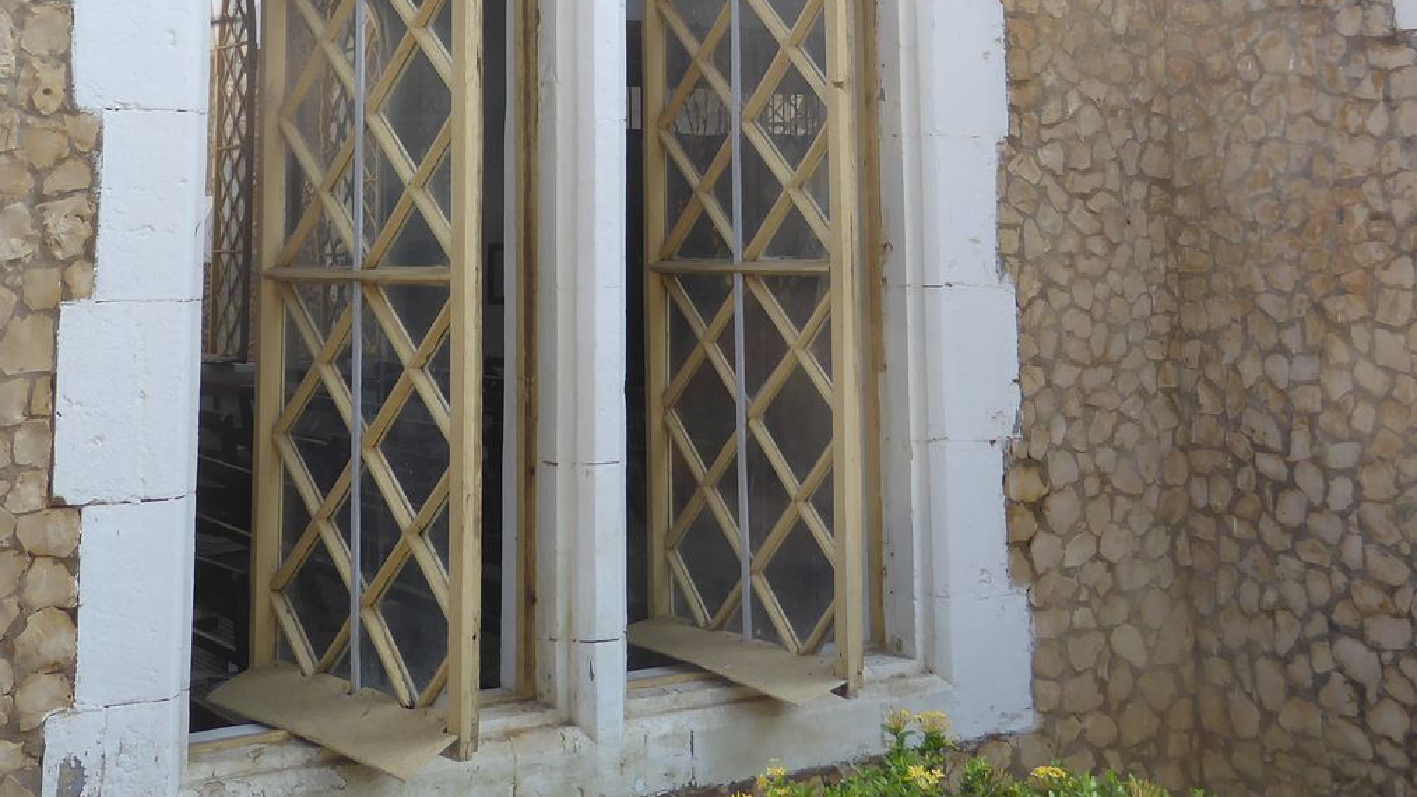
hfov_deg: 37.8
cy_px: -85
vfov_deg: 20.7
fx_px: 2066
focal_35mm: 55
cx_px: 593
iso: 80
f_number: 3.5
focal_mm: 5.4
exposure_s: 1/80
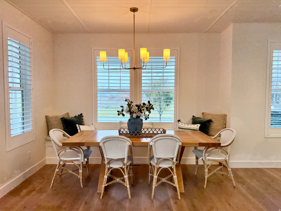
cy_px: 106
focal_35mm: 24
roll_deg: -0.5
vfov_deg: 56.8
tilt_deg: -2.7
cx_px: 140
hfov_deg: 71.6
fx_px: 195
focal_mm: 6.76
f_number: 1.78
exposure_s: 1/240
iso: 160
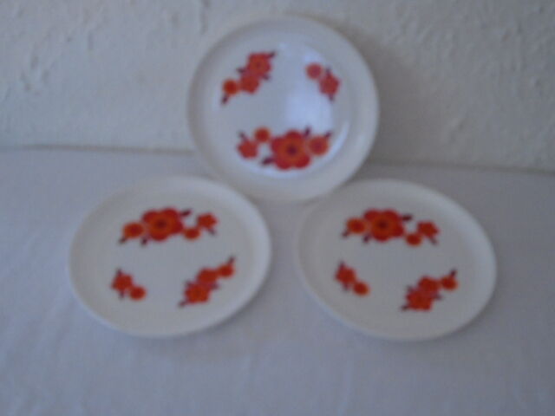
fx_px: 673
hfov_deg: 44.8
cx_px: 278
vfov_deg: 34.3
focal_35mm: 42
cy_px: 208
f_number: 4.1
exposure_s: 1/125
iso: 400
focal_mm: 7.4
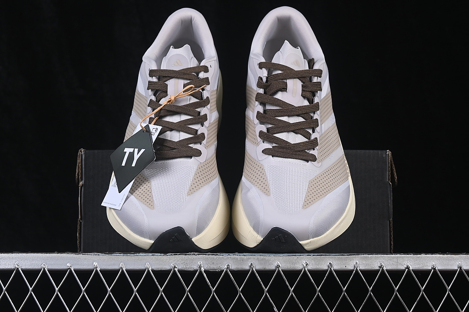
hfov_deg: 27.0
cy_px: 156
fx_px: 977
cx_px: 234
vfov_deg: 18.2
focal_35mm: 75
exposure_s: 1/60
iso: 160
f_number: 8
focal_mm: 50
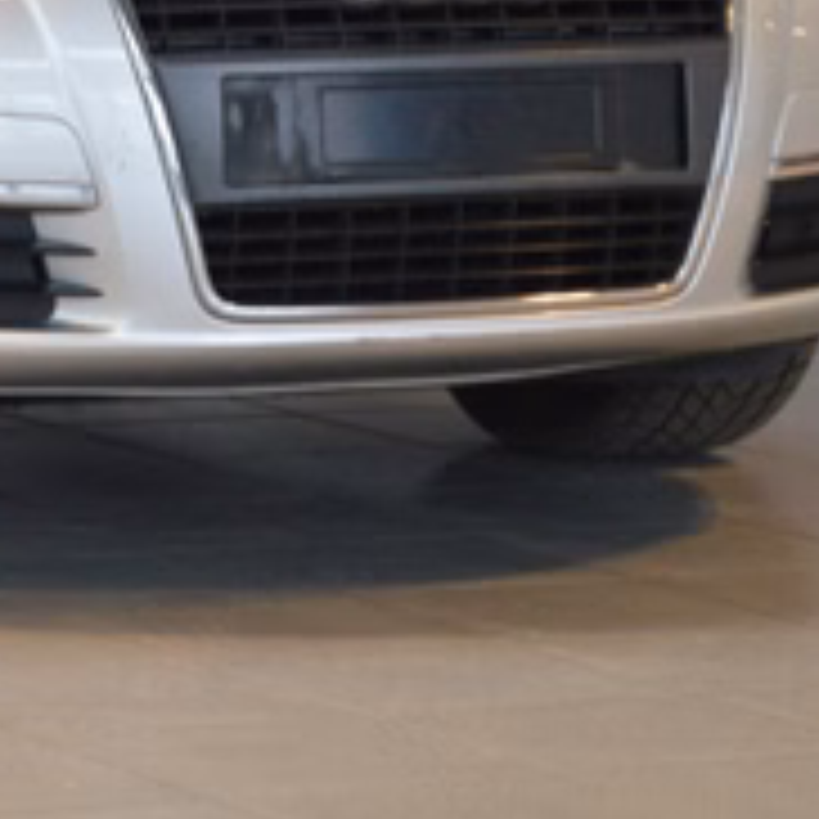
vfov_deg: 6.7
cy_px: -126
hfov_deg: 6.7
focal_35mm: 260
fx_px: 6960
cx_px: -346
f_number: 5
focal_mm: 58
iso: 1000
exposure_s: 1/60
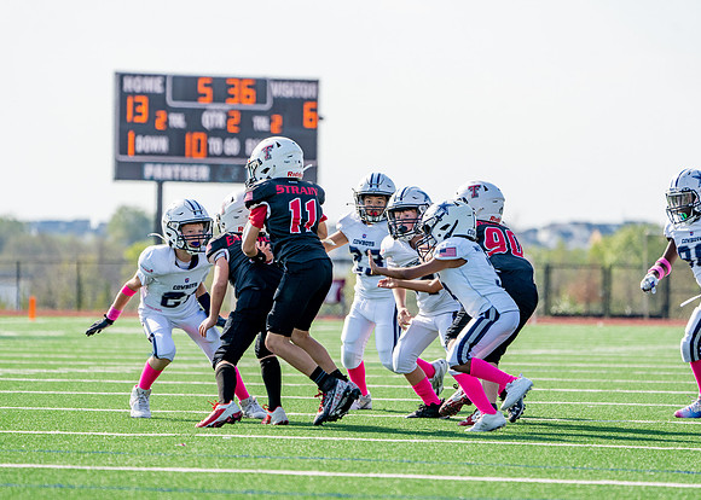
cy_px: 250
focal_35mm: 275
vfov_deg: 5.2
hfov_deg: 7.3
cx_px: 350
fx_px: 5464
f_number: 5.6
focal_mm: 262
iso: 320
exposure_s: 1/1250
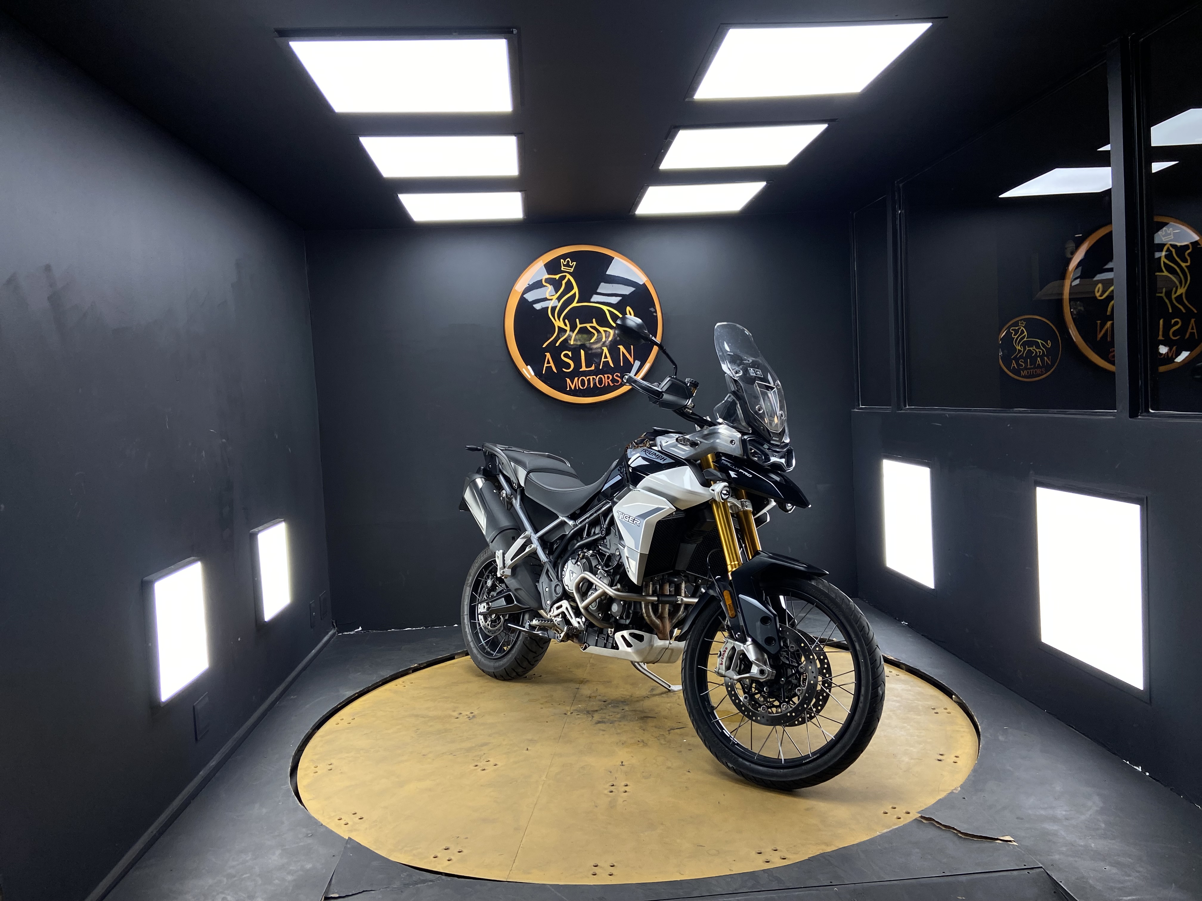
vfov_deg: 53.1
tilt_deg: -4.8
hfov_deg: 67.3
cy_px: 450
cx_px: 601
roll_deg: +2.7
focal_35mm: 26
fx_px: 903
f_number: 1.8
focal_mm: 4.25
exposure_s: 1/120
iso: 80
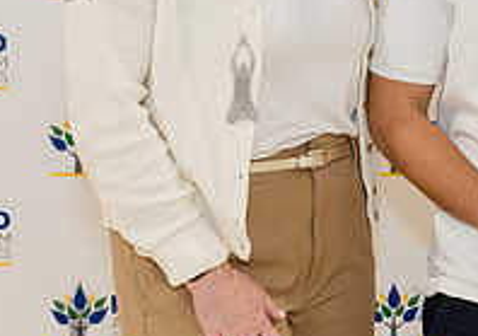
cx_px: 583
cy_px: -32
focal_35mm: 137
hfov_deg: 14.2
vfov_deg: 10.3
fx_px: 1849
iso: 2500
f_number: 4.5
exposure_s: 1/250
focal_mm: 38
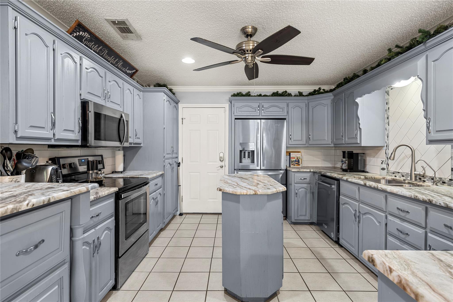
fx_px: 226
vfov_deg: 67.4
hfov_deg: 90.0
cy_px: 151
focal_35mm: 18
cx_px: 226
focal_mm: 18
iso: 125
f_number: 8
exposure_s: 8
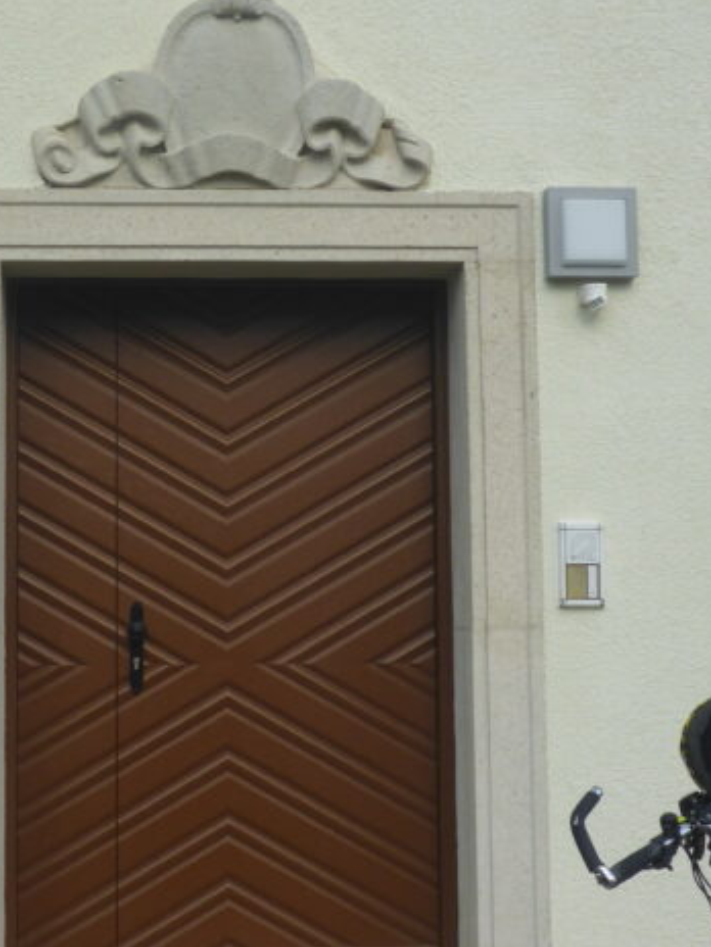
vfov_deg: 29.4
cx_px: 269
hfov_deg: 22.2
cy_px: 445
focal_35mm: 66
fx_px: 1807
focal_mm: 6
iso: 100
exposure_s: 1/800
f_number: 3.7
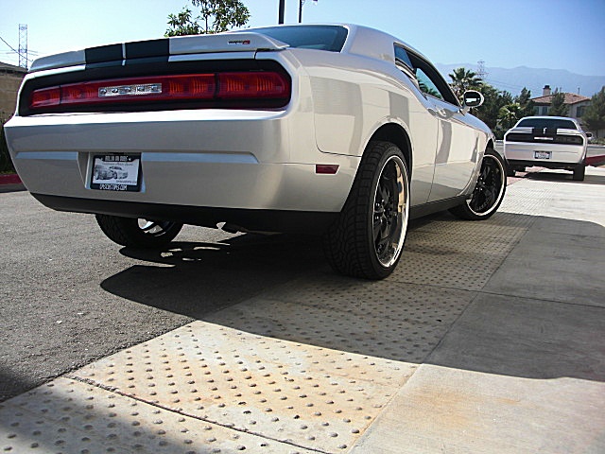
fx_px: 629
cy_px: 227
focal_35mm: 36
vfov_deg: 39.7
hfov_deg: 51.4
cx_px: 302
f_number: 2.8
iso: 50
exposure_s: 1/800
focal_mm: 6.3
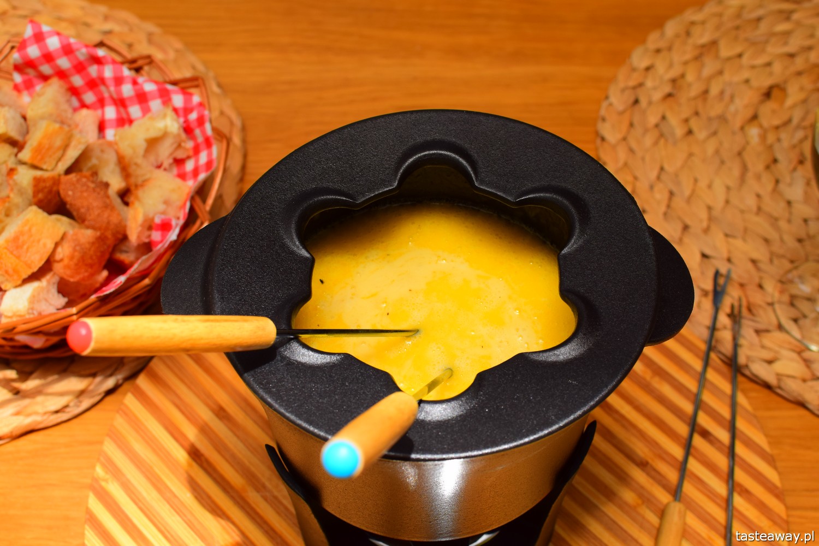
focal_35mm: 52
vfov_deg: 25.8
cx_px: 410
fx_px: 1194
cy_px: 273
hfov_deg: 37.9
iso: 400
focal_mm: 35
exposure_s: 1/125
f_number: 7.1
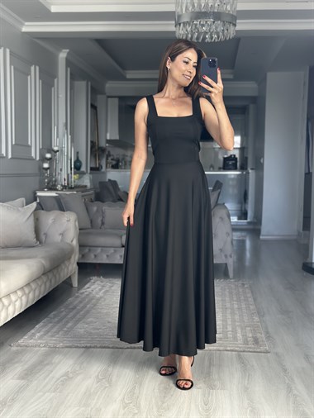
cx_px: 157
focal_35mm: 48
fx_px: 580
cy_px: 209
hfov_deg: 30.3
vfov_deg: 39.6
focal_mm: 6.86
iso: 125
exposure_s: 1/112
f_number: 1.78
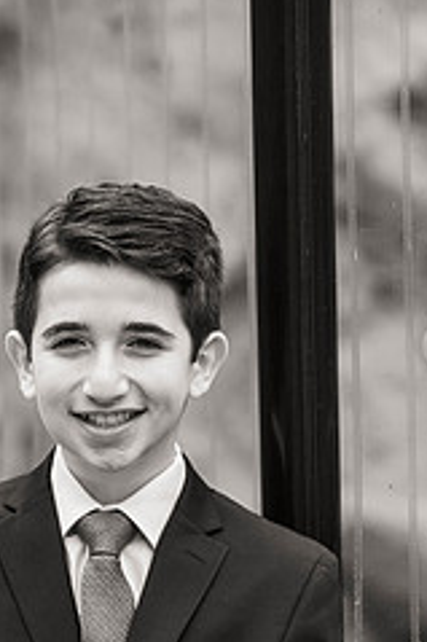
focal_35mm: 226
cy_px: 502
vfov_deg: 9.1
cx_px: 204
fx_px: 4026
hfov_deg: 6.1
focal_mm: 120
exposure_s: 1/640
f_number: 3.5
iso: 400
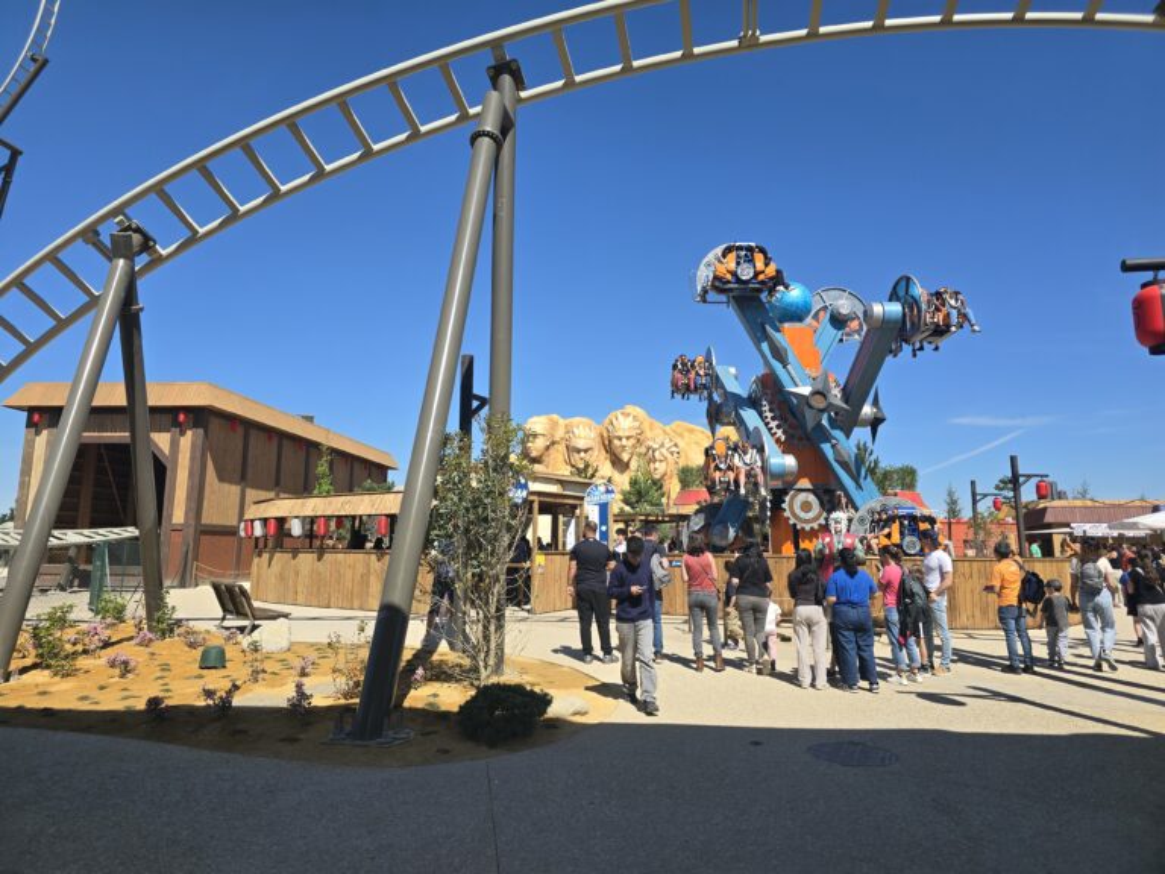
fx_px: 774
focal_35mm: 23
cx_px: 582
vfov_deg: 58.9
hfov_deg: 73.9
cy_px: 437
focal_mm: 6.3
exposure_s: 1/914
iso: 12
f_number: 1.7
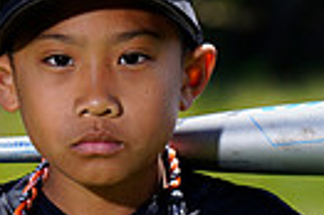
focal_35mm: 644
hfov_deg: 3.2
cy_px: 295
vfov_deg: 2.1
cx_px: 49
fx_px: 5789
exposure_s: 1/250
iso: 100
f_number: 6.3
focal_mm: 145
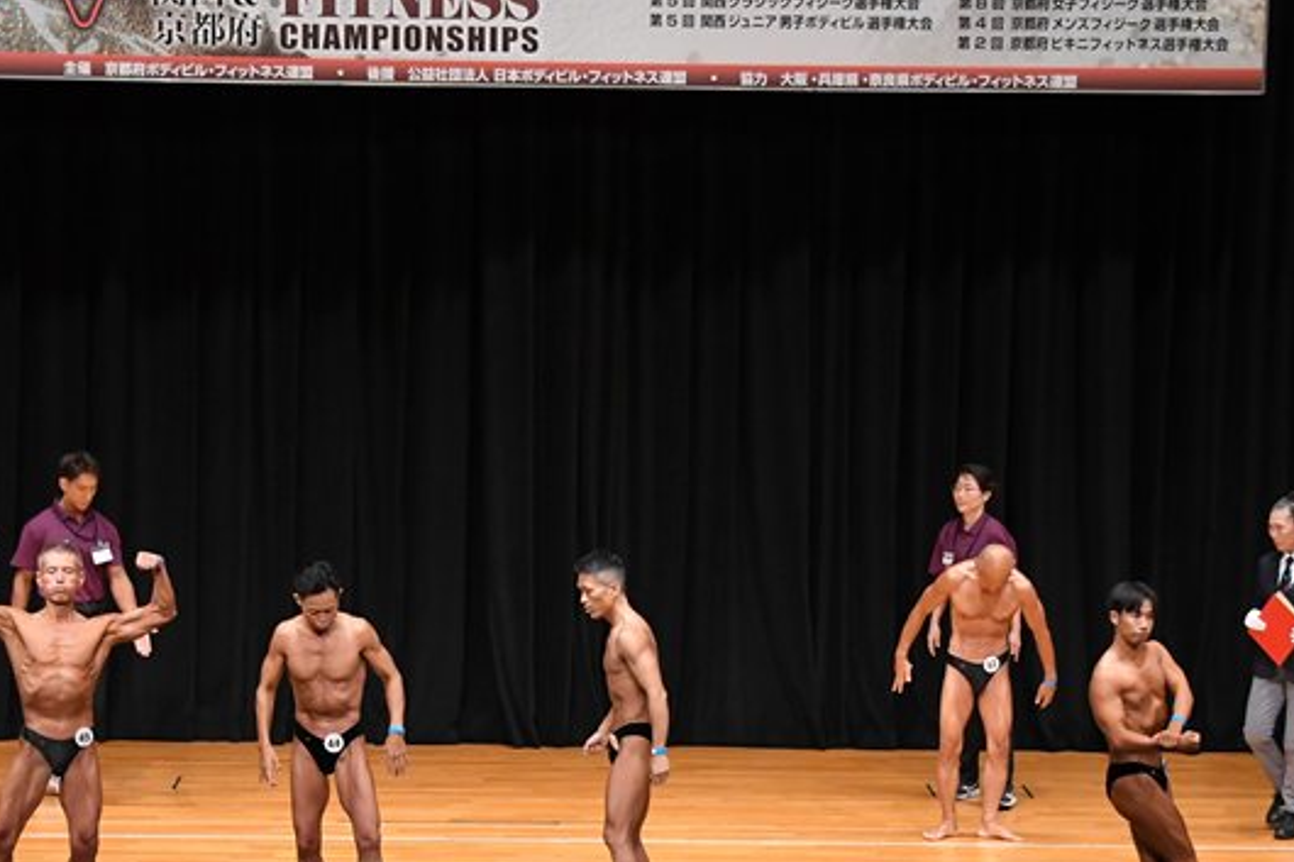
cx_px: 580
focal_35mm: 136
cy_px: 608
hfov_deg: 15.1
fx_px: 4887
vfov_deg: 10.1
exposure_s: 1/400
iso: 4000
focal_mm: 62
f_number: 5.6
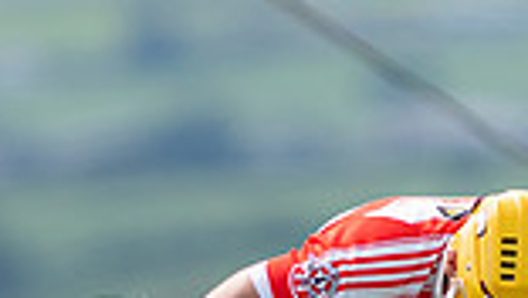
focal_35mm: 2217
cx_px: -89
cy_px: 580
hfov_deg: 1.0
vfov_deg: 0.5
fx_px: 31060
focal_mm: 300
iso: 110
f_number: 2.8
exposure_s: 1/1600
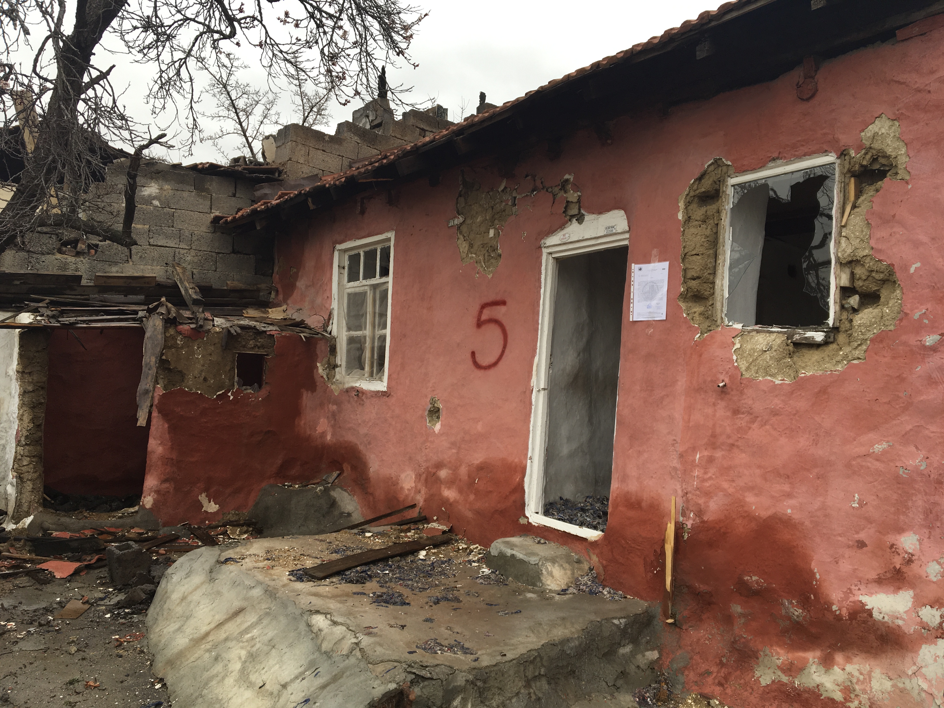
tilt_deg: +8.2
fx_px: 791
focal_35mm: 29
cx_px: 472
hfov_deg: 61.7
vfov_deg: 48.2
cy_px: 354
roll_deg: -3.9
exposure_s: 1/292
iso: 25
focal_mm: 4.15
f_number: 2.2
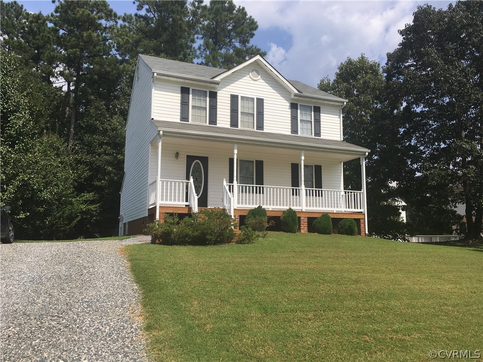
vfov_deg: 48.2
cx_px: 242
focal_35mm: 29
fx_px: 405
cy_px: 181
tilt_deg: +7.1
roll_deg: -0.9
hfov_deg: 61.7
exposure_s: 1/1923
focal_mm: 4.15
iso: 25
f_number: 2.2
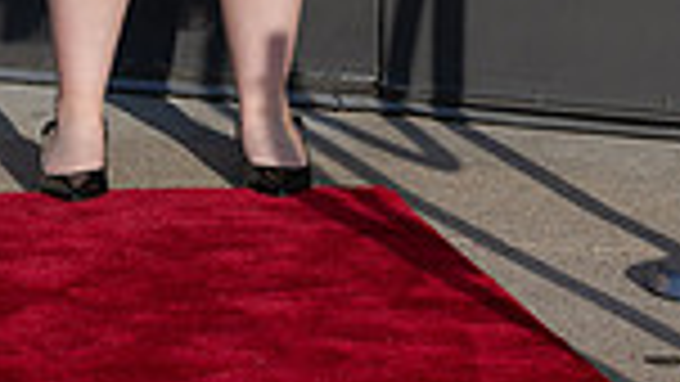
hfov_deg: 7.3
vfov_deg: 4.0
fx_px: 5356
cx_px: 306
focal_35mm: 297
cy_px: -548
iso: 320
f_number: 5
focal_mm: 95
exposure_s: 1/2000
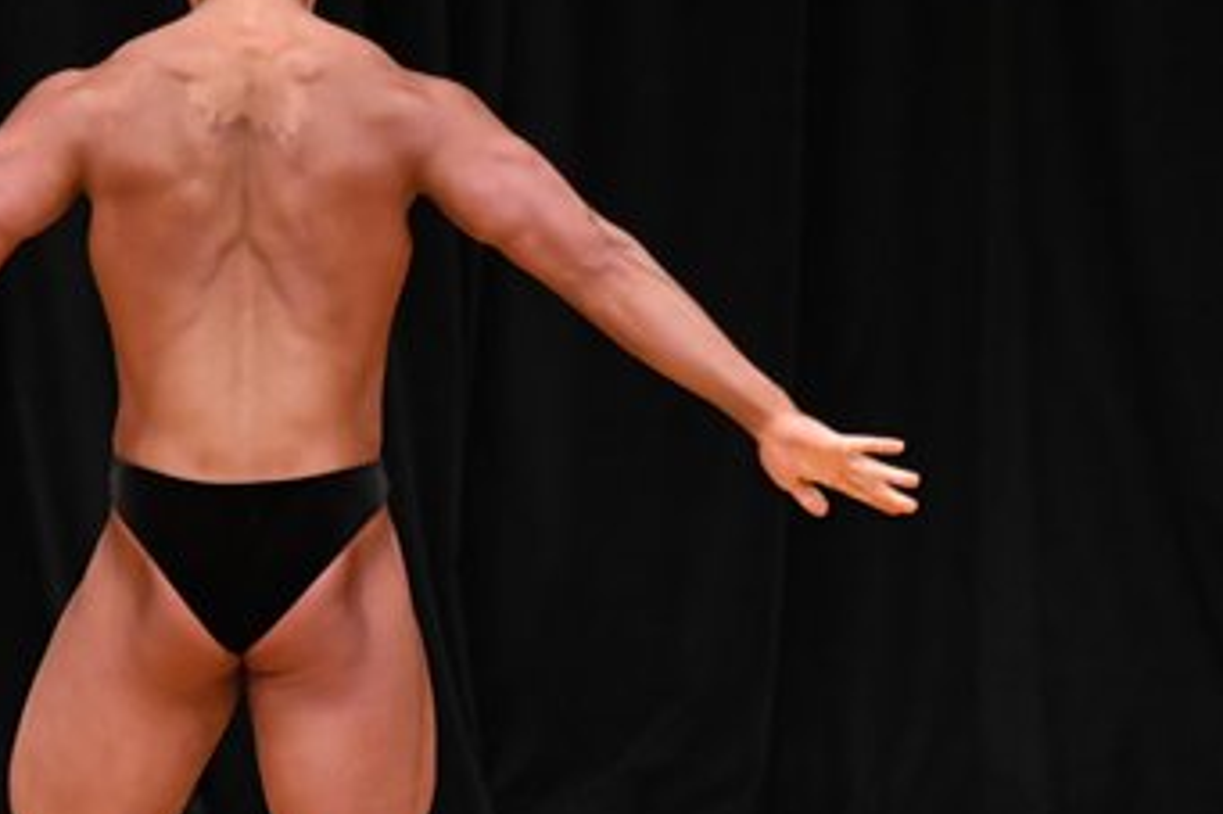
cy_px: 645
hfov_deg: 3.4
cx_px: 285
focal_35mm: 614
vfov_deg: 2.2
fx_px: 20848
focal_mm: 180
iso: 3200
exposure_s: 1/400
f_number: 5.6
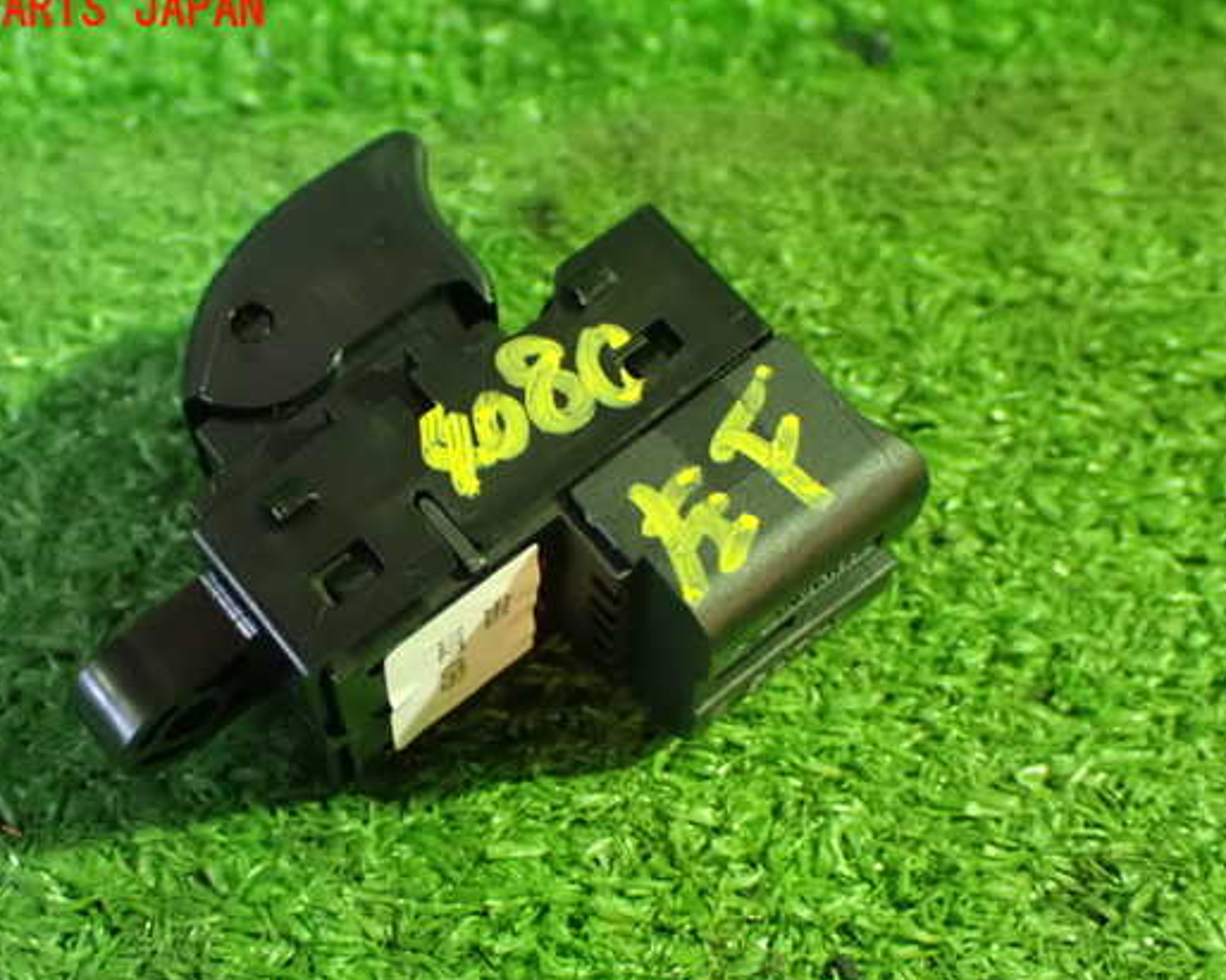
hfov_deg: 33.0
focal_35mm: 57
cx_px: 546
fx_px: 2068
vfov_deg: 26.7
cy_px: 517
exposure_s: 1/25
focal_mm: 9.01
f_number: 3.2
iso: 1600
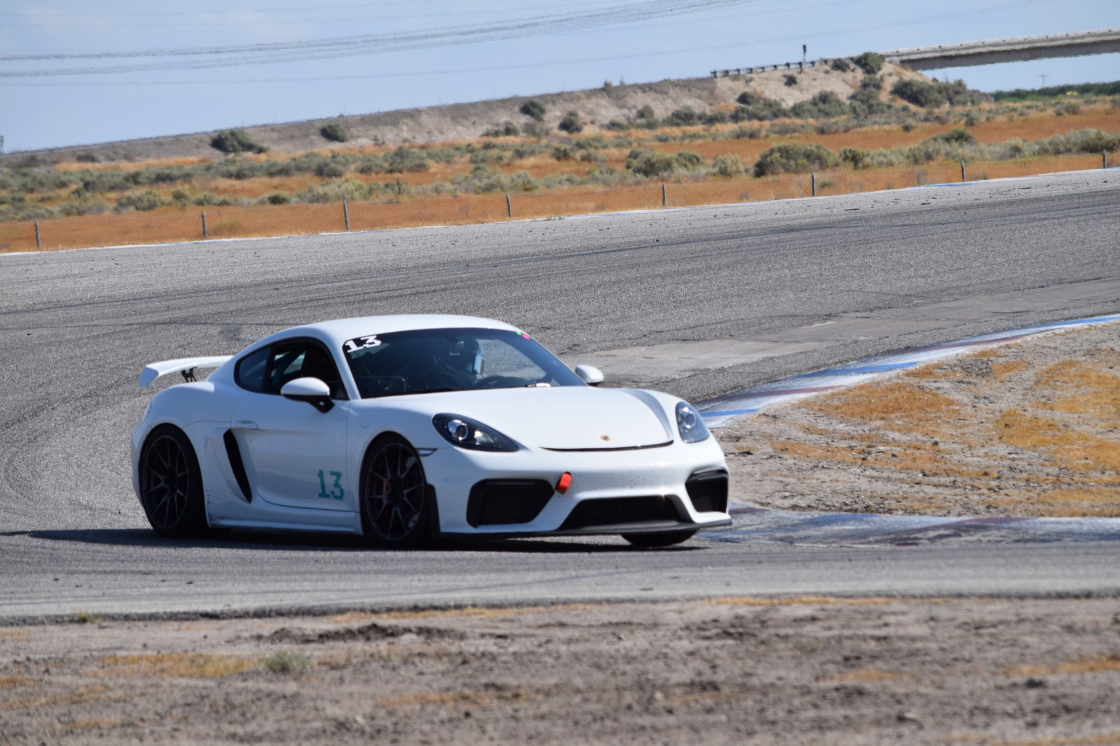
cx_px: 560
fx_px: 9332
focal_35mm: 300
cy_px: 373
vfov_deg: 4.6
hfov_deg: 6.9
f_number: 8
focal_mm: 200
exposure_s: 1/2000
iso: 400
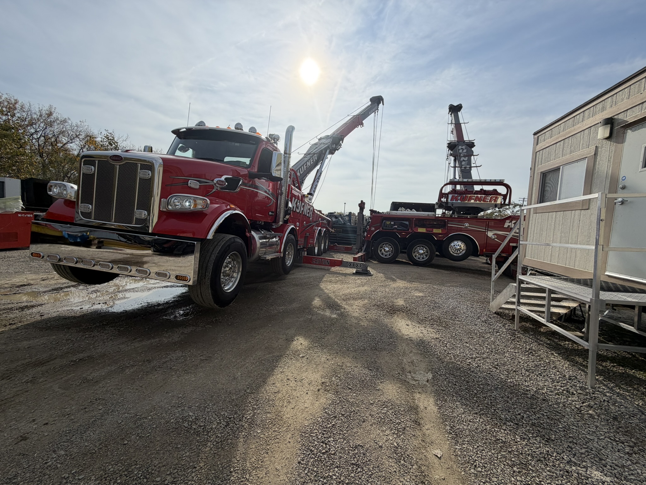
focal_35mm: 14
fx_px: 261
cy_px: 242
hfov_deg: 102.1
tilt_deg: -4.1
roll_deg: -3.2
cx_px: 323
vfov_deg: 85.7
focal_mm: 2.22
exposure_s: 1/2237
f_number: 2.2
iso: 25
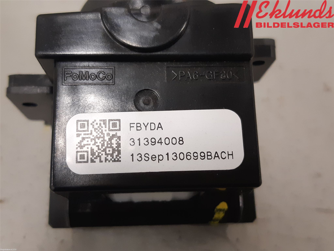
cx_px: 167
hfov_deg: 67.3
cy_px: 126
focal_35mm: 26
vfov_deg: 53.1
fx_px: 251
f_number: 1.7
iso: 200
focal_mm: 3.93
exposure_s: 1/50
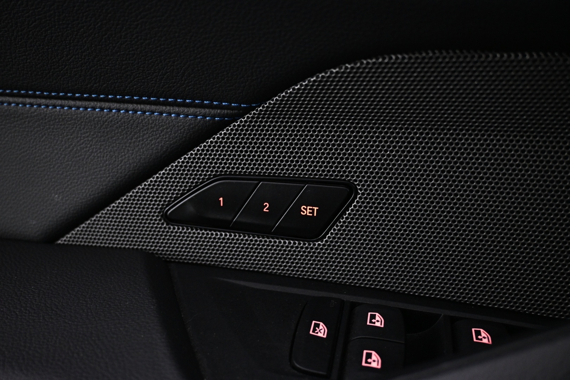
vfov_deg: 41.7
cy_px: 190
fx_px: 499
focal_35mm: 32
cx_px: 285
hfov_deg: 59.5
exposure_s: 1/20
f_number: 4
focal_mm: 21
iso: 1600
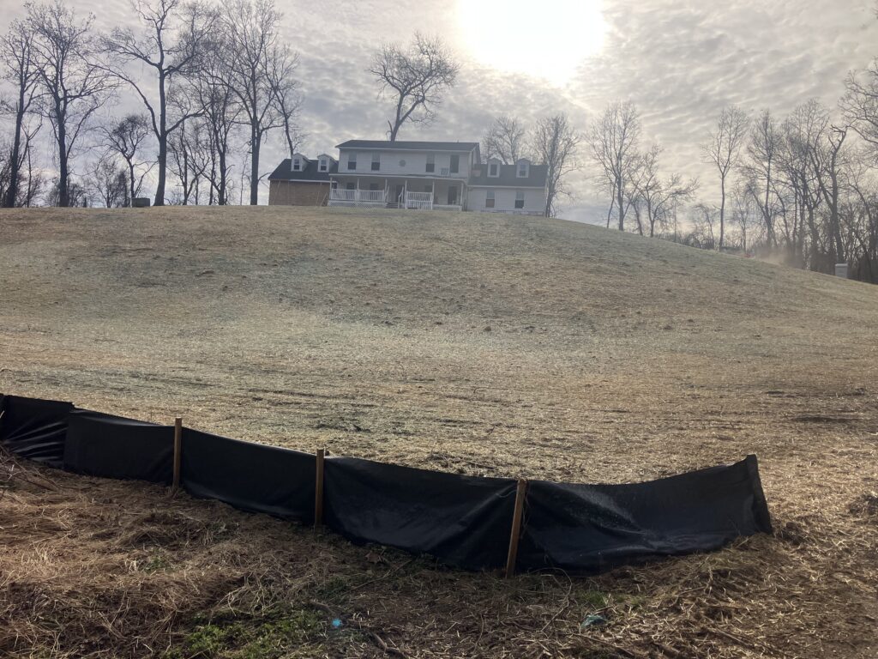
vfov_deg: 49.7
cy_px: 330
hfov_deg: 63.4
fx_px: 710
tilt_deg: +1.1
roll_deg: -3.8
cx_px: 439
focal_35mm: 28
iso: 32
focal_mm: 3.99
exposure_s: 1/2433
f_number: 1.8
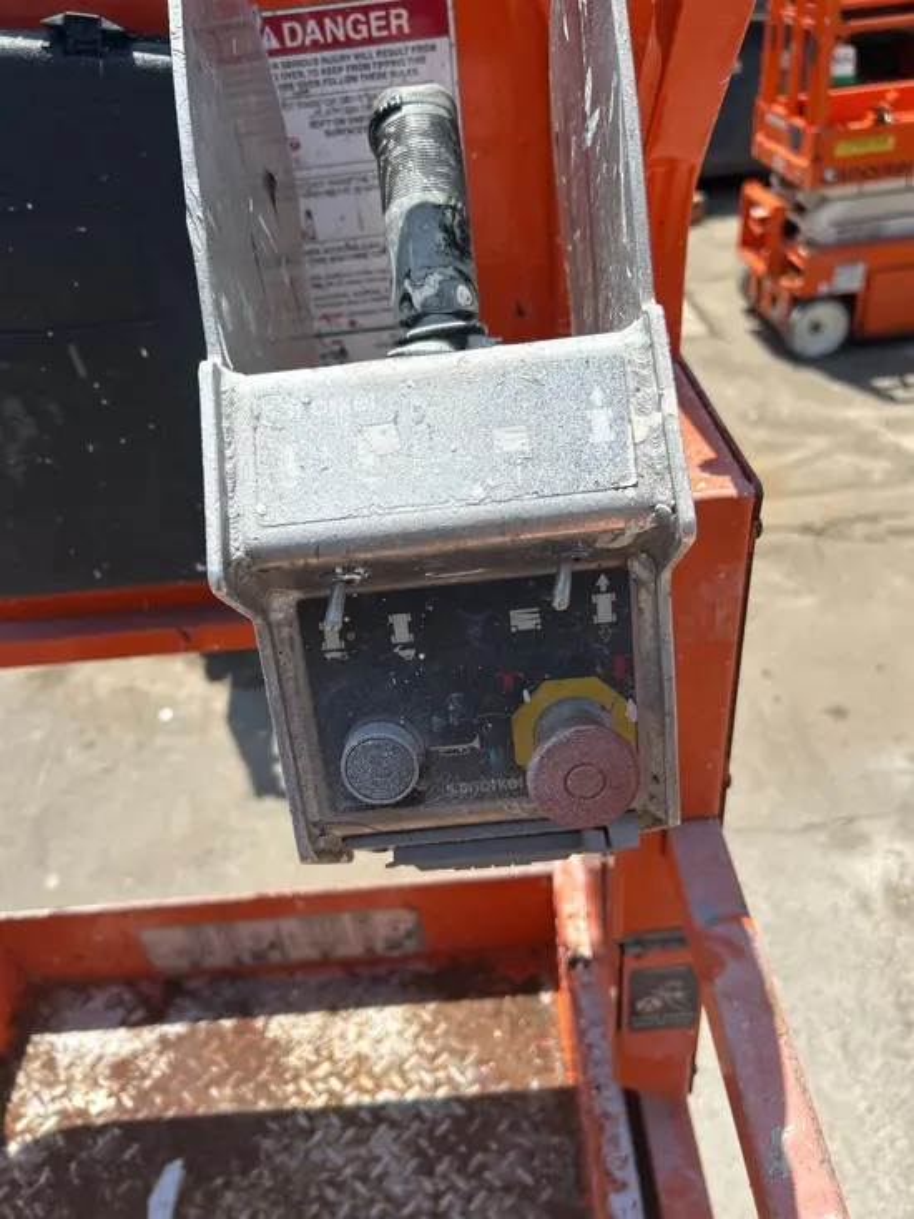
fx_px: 915
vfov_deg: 67.3
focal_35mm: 26
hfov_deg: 53.1
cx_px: 457
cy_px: 610
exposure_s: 1/4115
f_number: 1.5
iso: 50
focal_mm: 5.7
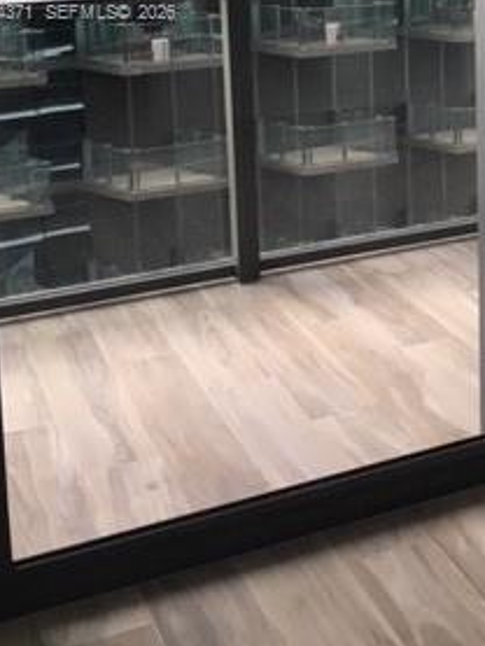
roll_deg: +1.5
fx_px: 1251
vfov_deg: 27.4
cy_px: 14
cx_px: 504
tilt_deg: -9.2
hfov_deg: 21.1
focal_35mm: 67
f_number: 2.2
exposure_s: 1/40
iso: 25
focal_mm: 4.15
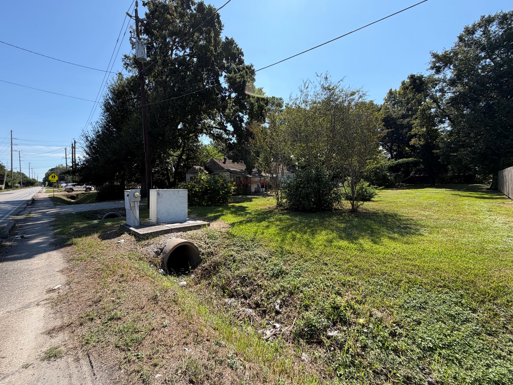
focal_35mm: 15
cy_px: 186
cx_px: 240
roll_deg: +1.4
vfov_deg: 81.7
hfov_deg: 98.0
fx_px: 222
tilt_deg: -2.2
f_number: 2.2
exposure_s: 1/770
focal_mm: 2.22
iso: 32
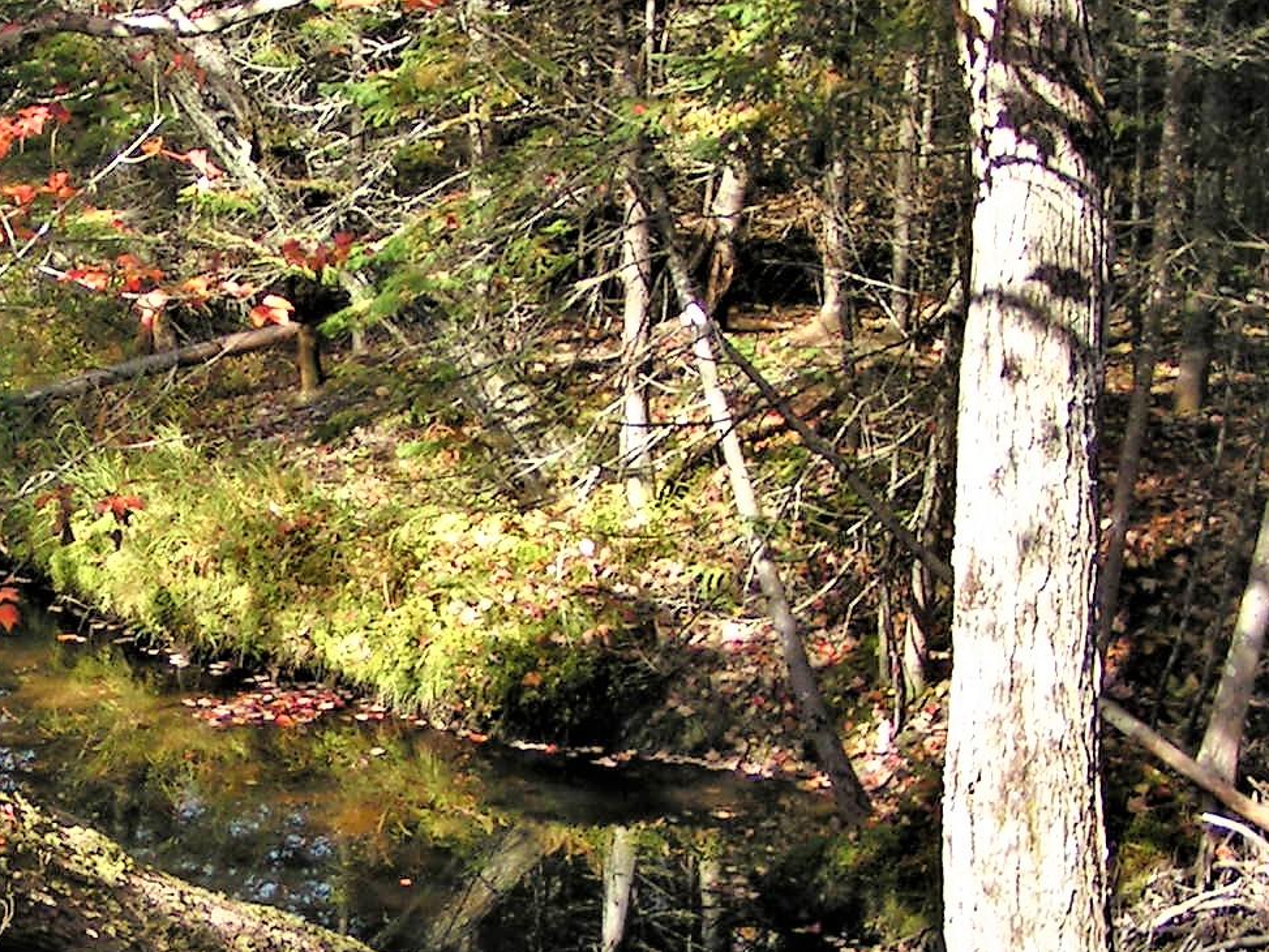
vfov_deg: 18.4
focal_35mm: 80
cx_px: 170
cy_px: 499
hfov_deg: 23.9
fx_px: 2933
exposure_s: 1/200
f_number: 2.8
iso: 50
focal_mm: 5.8
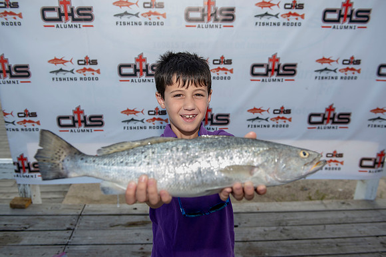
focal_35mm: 29
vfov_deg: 44.9
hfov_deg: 63.7
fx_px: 311
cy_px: 128
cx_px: 193
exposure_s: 1/160
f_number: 5
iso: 50
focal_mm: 29
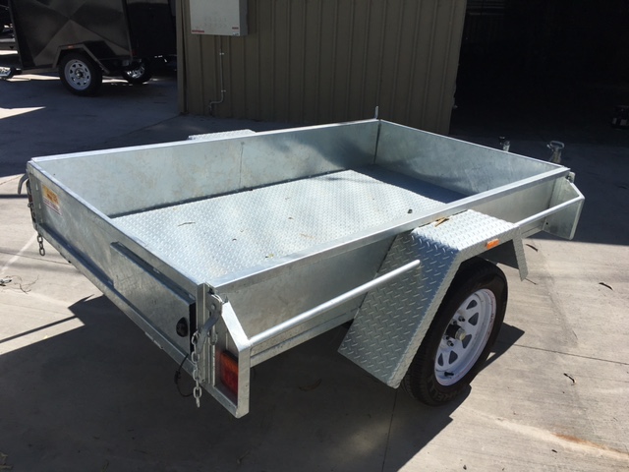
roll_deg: -2.6
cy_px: 236
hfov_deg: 61.7
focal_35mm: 29
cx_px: 314
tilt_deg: -19.7
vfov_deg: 48.2
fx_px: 527
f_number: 2.2
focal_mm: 4.15
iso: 25
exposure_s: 1/2747
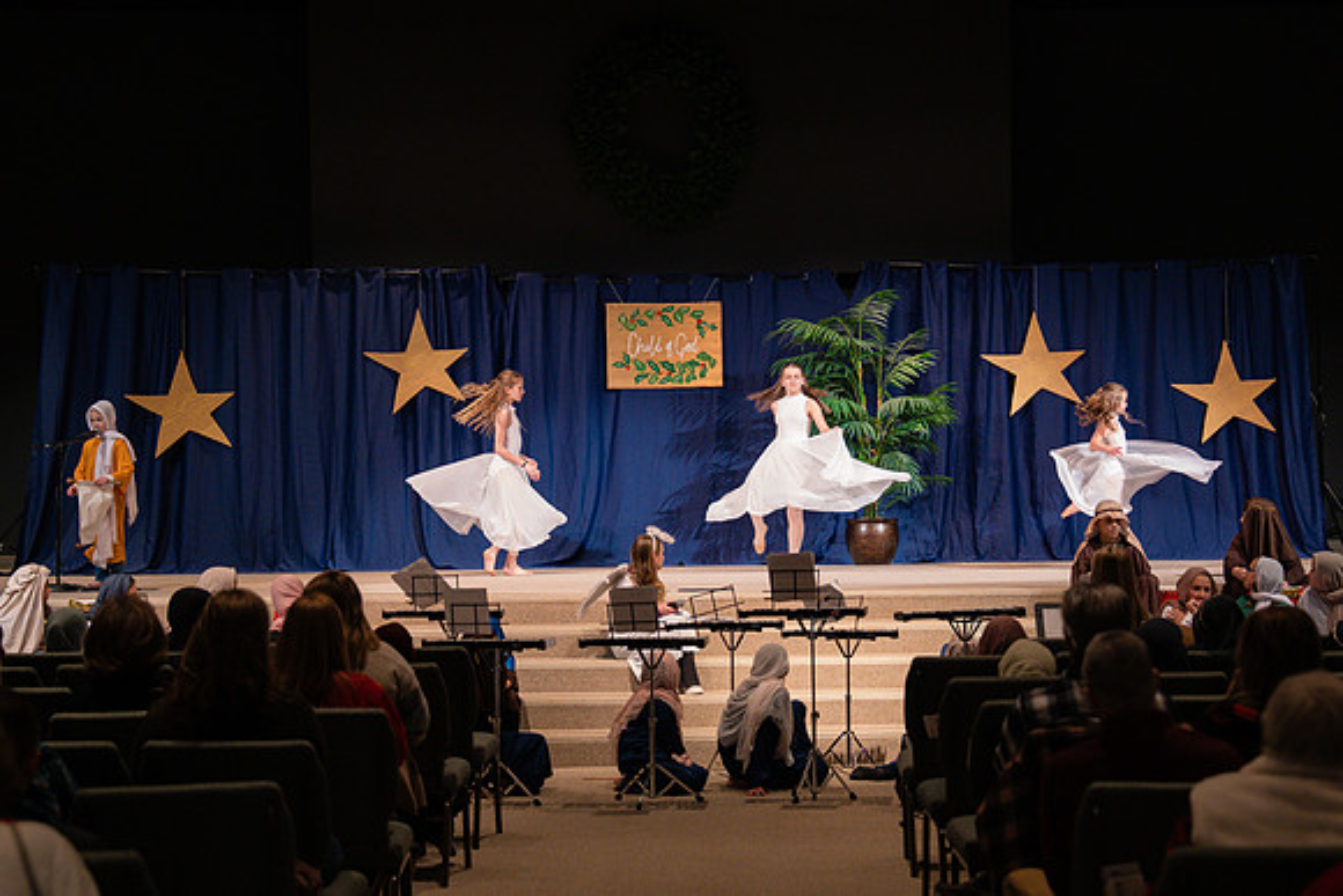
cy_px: 454
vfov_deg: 19.1
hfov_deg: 28.3
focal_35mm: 71
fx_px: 2661
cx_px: 757
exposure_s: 1/250
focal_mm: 51
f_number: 2.8
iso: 2000
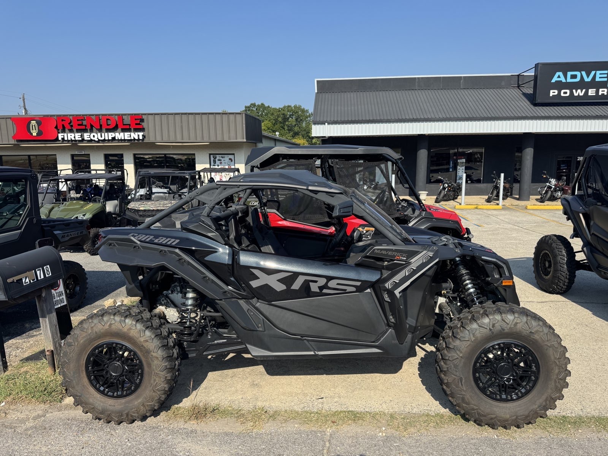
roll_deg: +0.2
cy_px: 228
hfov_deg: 71.6
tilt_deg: -9.0
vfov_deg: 56.8
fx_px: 422
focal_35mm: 24
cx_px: 304
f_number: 1.78
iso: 80
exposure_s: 1/3413
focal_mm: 6.76
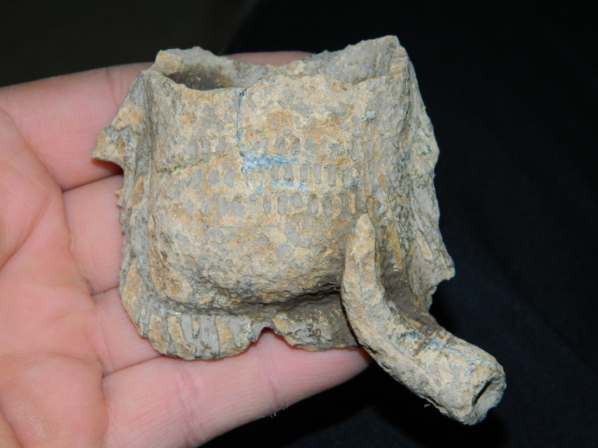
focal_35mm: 103
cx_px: 299
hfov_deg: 19.1
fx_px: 1779
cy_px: 224
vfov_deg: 14.4
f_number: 4.5
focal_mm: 18.6
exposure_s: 1/60
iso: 200
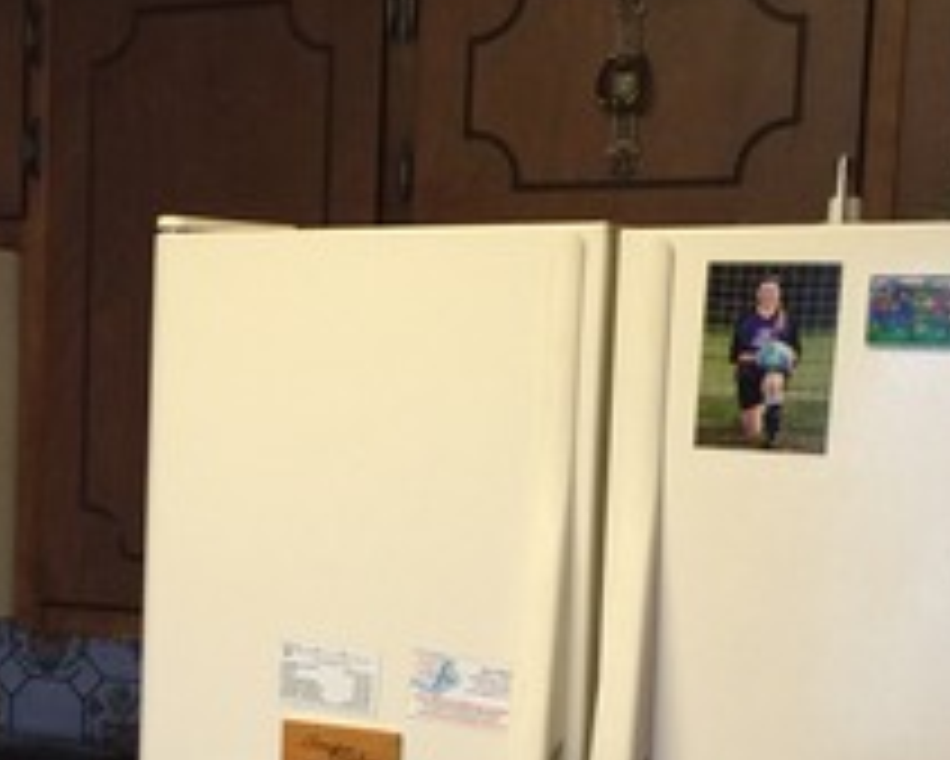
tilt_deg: -7.0
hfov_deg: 21.5
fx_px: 2419
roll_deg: -1.6
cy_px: 621
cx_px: 5
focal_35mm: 86
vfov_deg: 17.7
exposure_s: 1/15
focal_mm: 4.15
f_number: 2.2
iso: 64
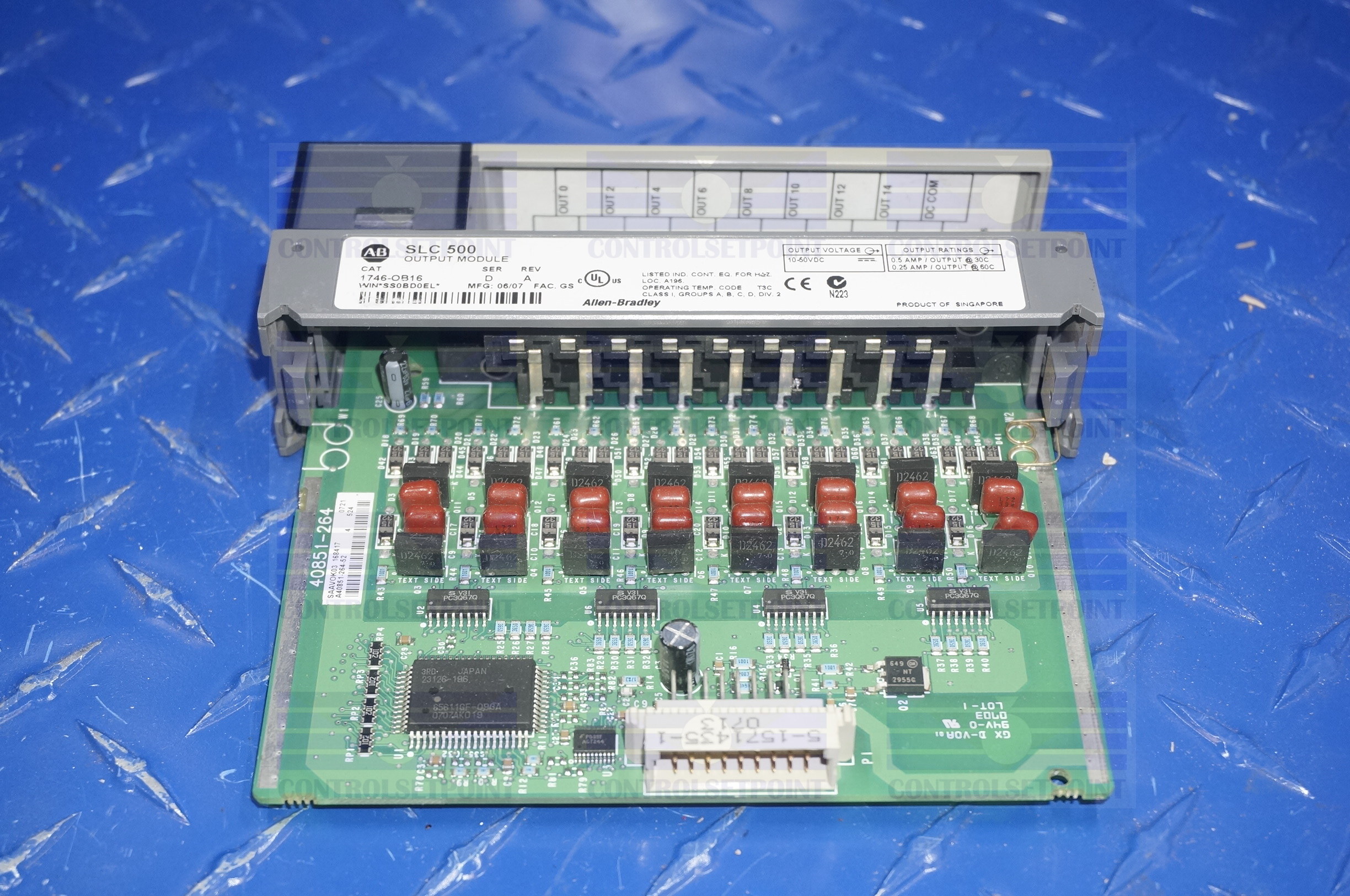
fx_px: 2078
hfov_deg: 36.0
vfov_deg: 24.3
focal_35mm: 56
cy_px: 448
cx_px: 675
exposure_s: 1/80
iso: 800
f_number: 6.3
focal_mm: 37
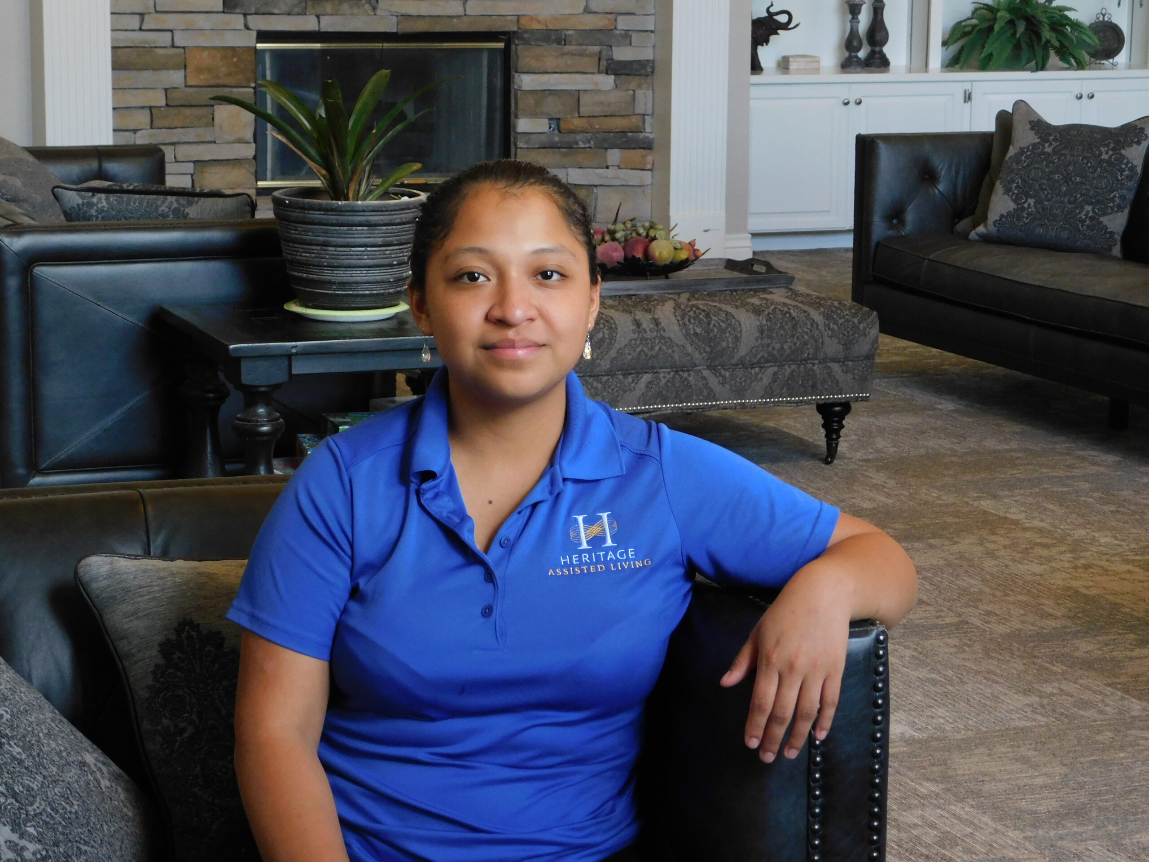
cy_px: 431
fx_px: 2655
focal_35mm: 80
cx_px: 574
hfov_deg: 24.4
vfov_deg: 18.4
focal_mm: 14.2
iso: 400
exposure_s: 1/25
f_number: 4.4
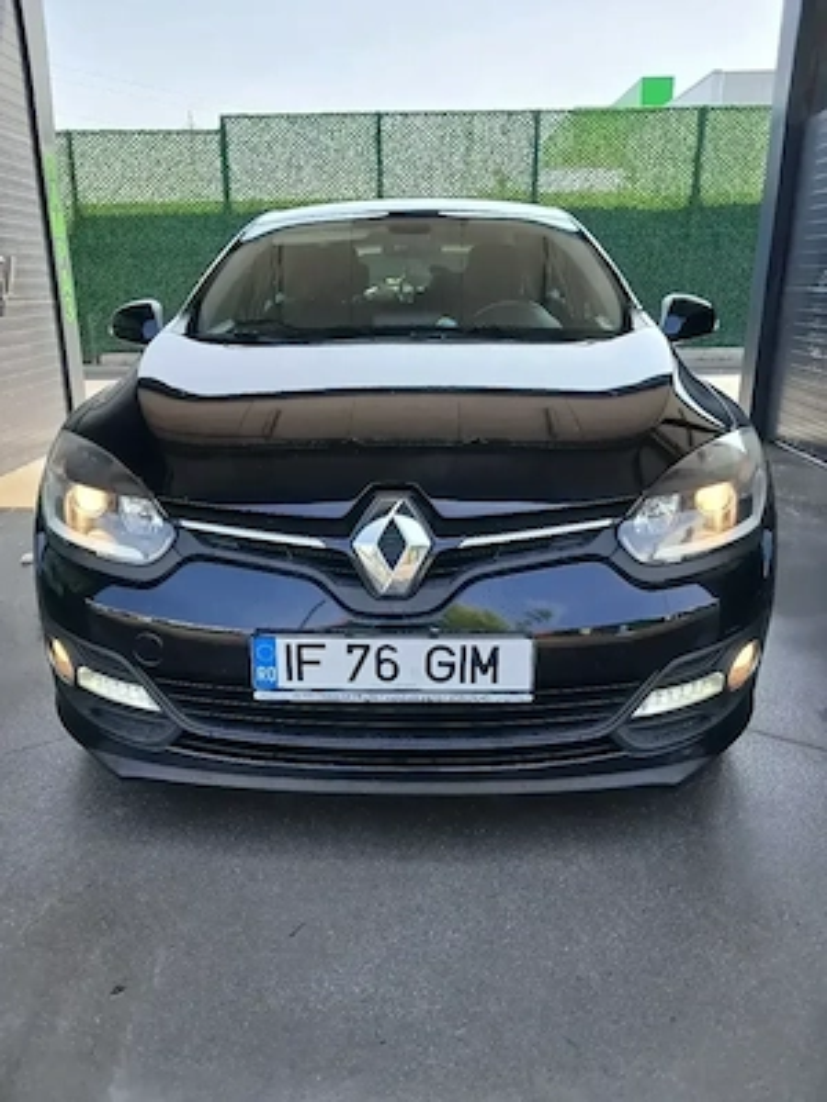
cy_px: 551
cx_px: 414
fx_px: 860
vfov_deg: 65.3
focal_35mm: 27
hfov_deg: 51.4
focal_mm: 3.98
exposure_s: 1/101
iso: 25
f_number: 1.8
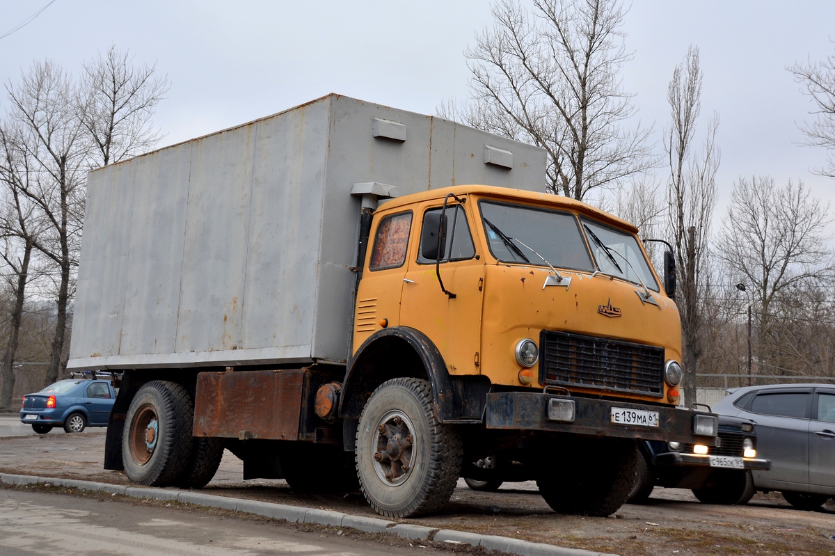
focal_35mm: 48
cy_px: 278
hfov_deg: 41.1
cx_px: 418
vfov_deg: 28.1
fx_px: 1113
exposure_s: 1/125
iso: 250
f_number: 5.6
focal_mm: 32
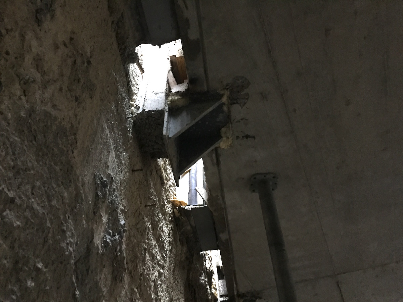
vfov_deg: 48.2
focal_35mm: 29
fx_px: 338
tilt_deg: +46.5
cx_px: 202
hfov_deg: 61.7
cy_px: 151
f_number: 2.2
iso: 400
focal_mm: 4.15
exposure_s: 1/17
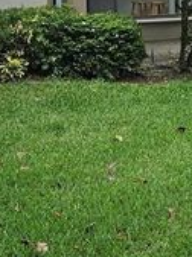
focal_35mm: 91
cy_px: 13
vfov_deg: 21.0
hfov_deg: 16.2
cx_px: 85
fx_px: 676
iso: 25
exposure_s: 1/1084
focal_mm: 5.4
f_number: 1.8
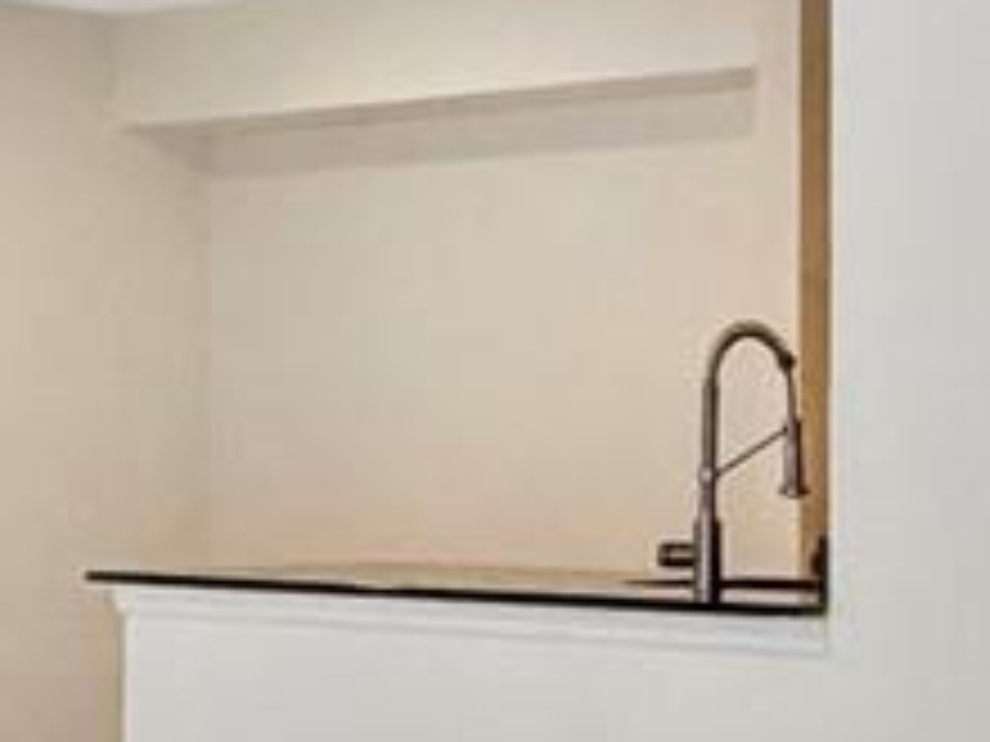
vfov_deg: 14.4
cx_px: 428
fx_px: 2917
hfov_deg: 19.3
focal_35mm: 102
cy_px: 639
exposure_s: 1/120
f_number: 2.2
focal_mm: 2.22
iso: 200
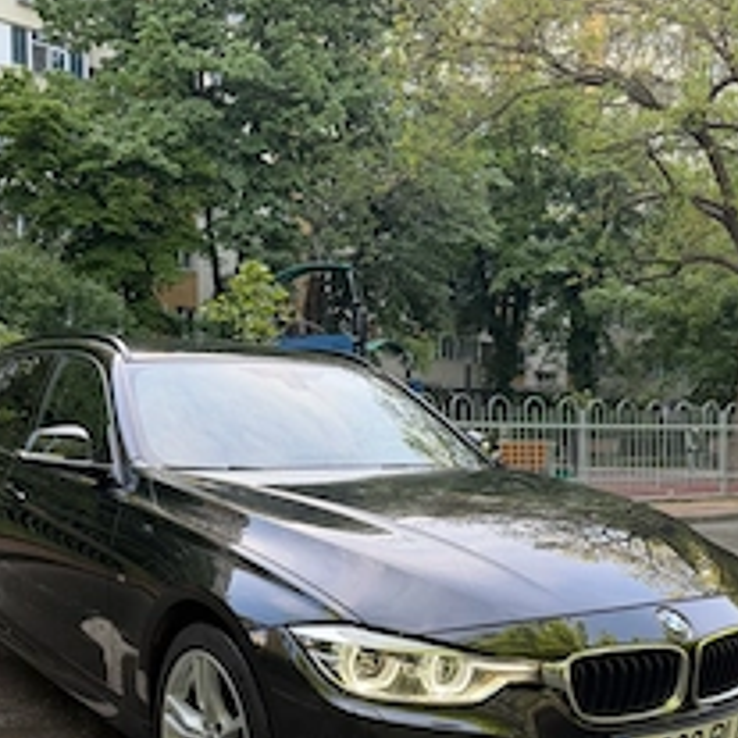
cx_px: 360
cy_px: 535
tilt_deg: -4.9
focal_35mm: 41
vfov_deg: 40.0
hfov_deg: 40.9
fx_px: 989
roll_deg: -0.1
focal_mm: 6.76
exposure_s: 1/501
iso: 160
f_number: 1.78
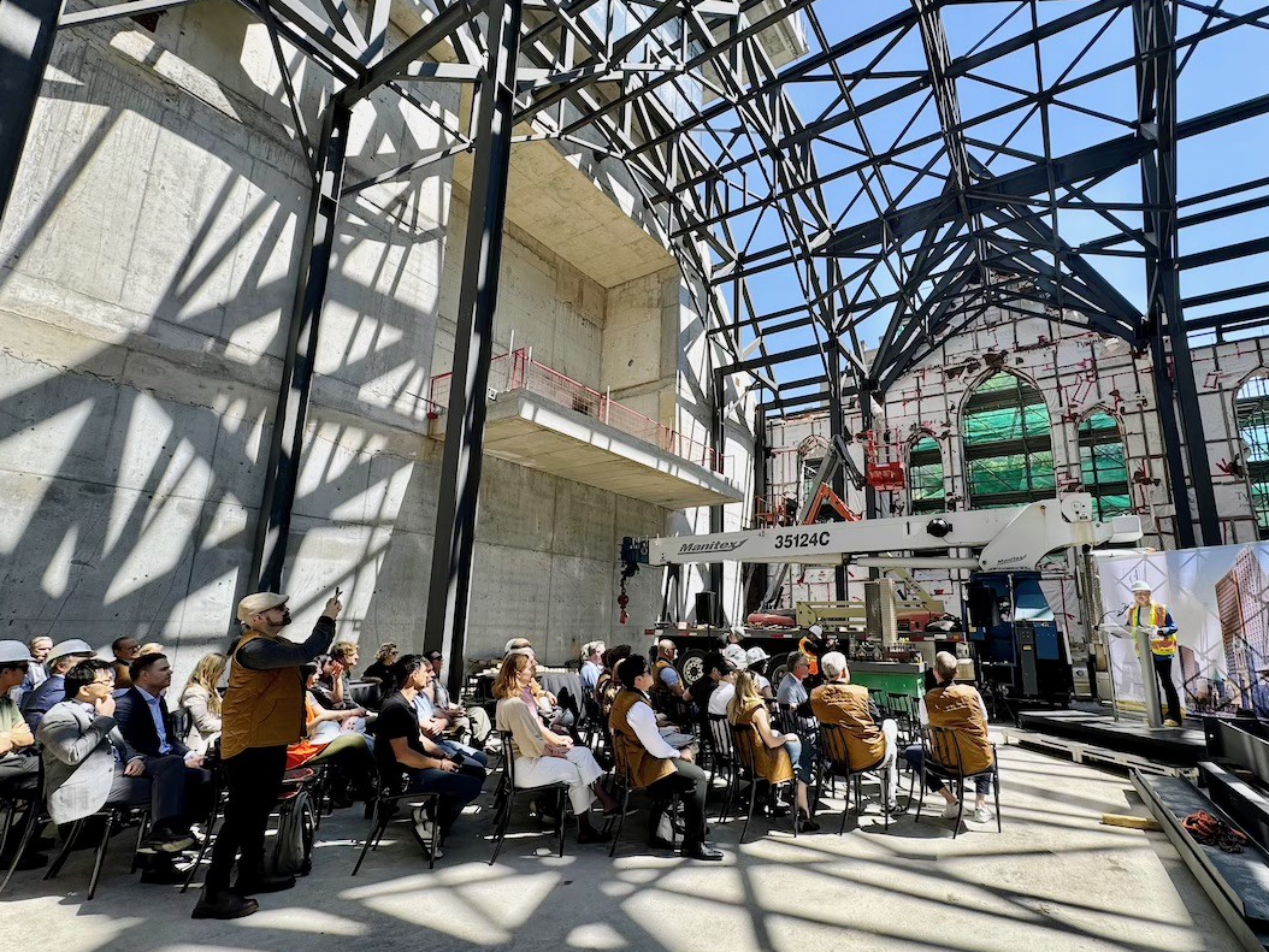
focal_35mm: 17
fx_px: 623
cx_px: 701
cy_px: 496
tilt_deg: +11.6
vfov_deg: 74.7
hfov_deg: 90.7
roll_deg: +0.1
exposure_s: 1/620
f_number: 2.2
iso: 40
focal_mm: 2.22
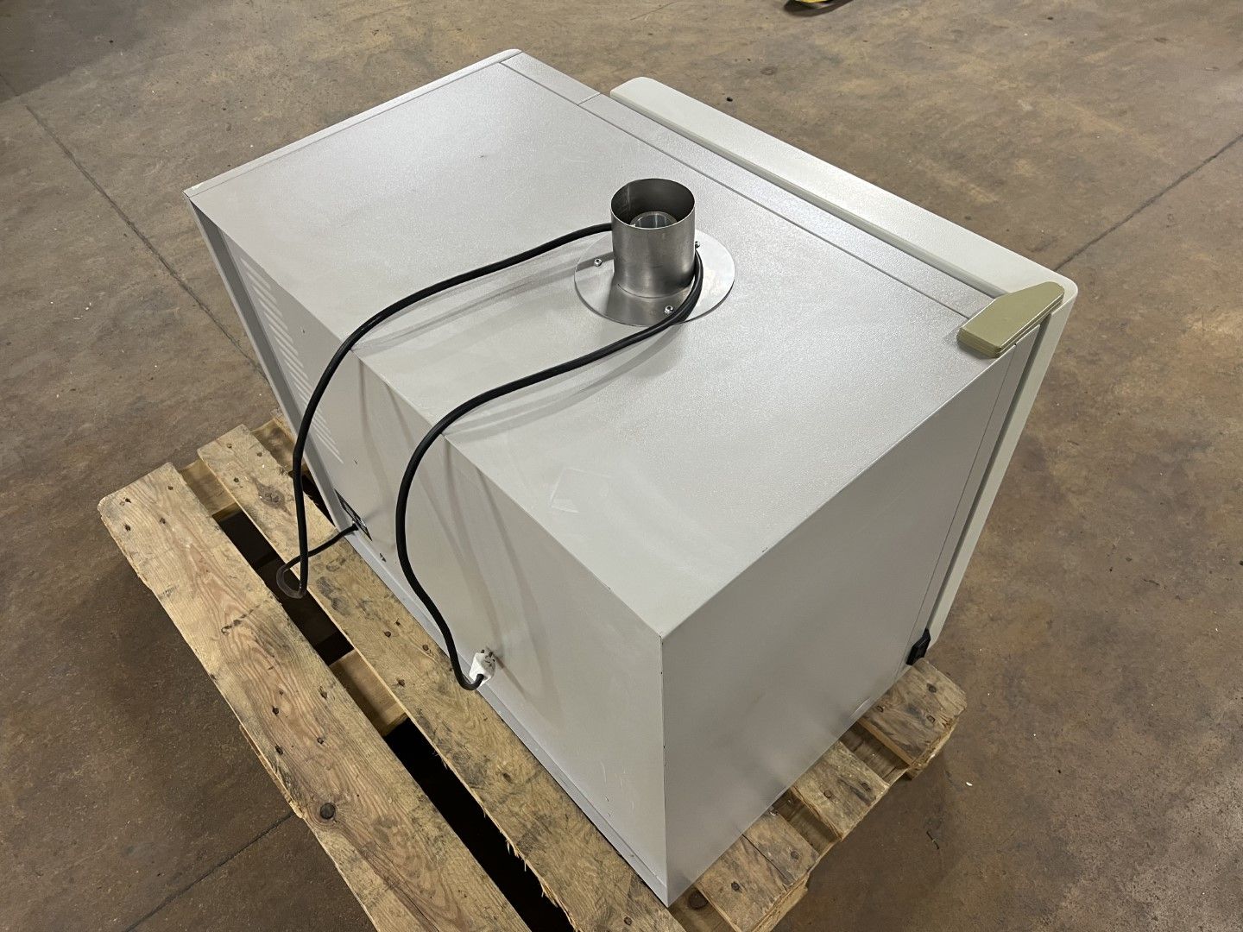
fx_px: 934
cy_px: 466
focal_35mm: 26
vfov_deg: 53.1
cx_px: 622
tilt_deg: -47.9
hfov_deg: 67.3
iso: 125
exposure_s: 1/50
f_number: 1.5
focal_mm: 5.7
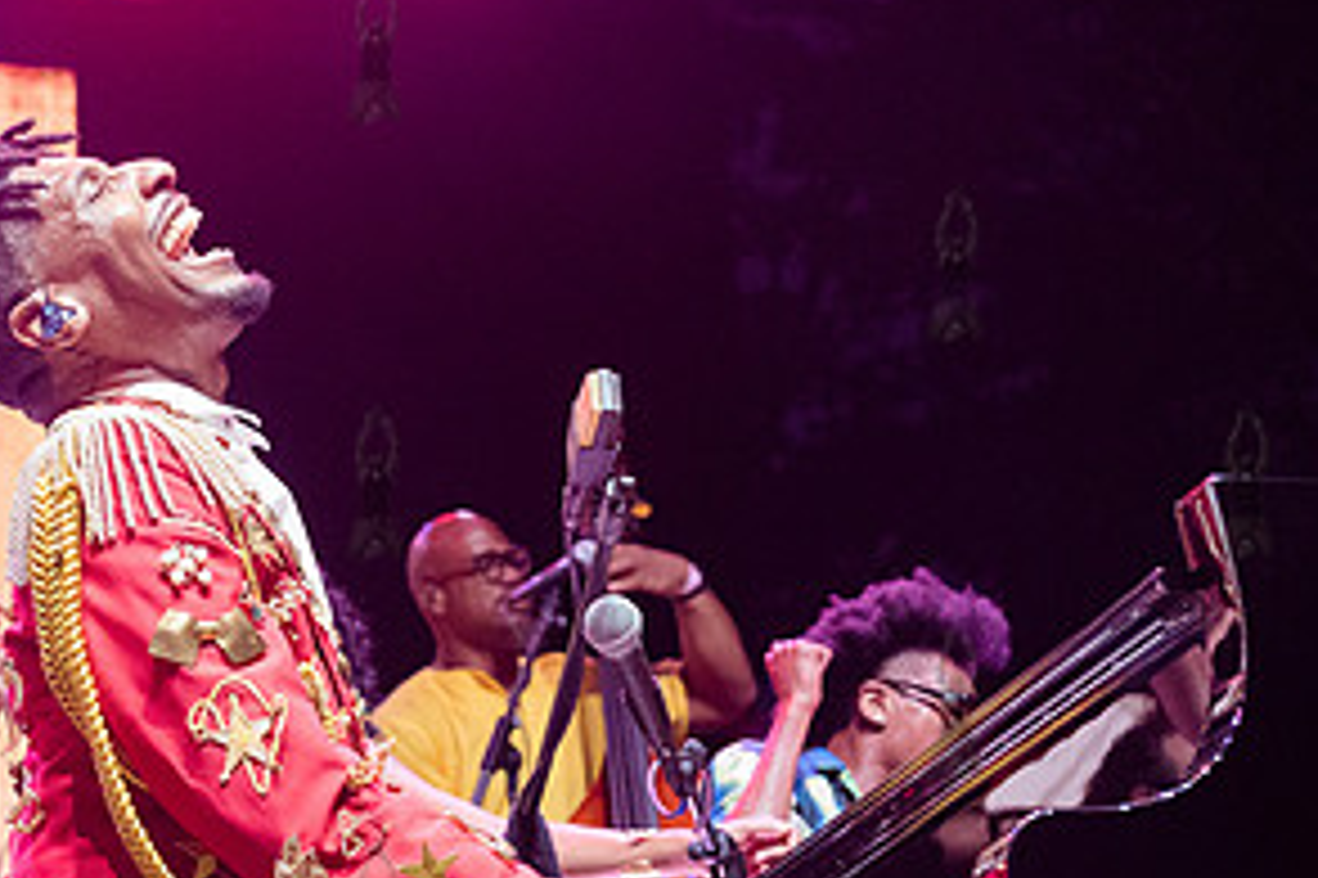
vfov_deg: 11.9
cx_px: 373
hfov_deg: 17.7
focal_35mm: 115
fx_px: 4208
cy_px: 480
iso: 6400
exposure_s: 1/400
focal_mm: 58
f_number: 4
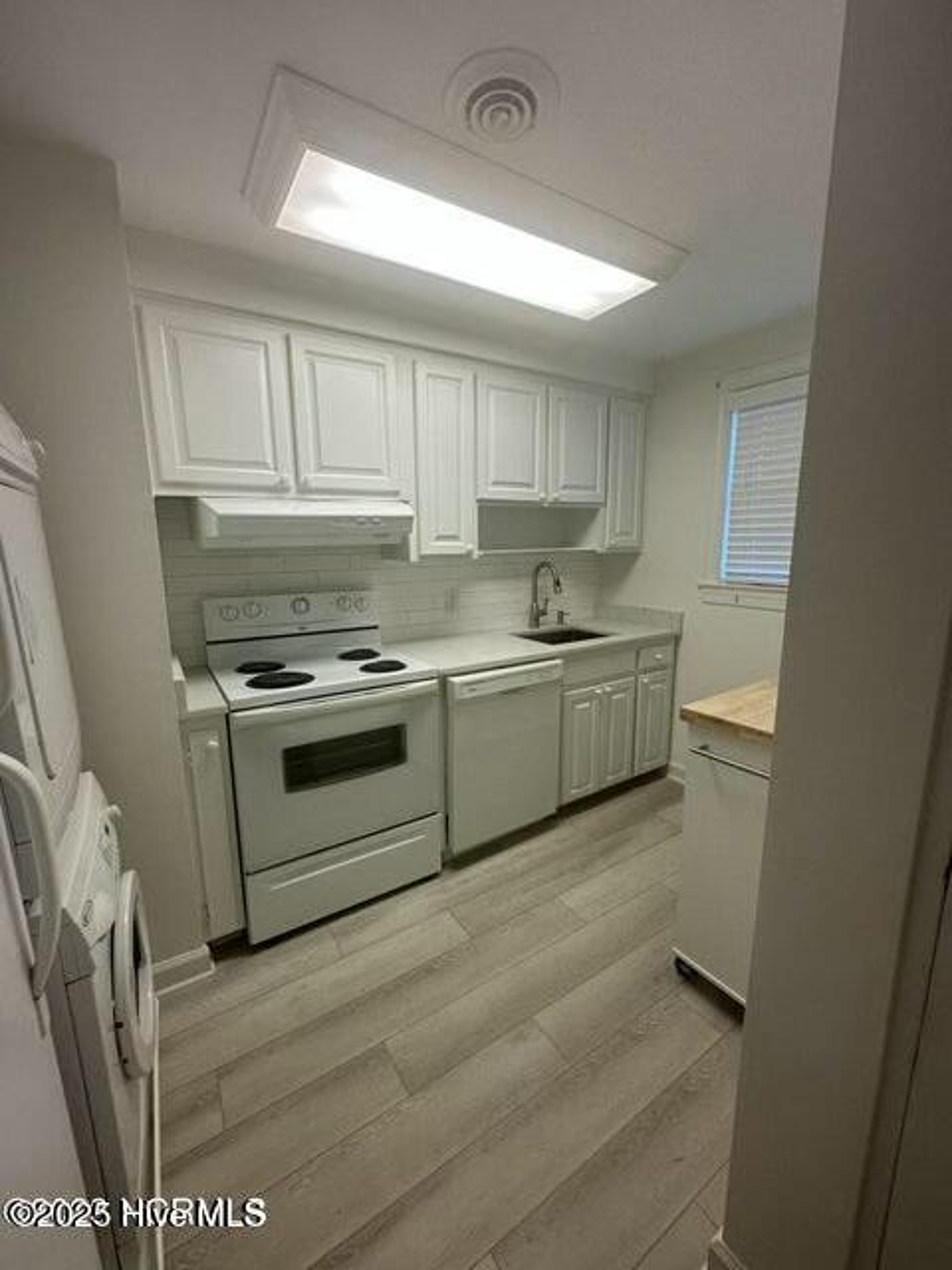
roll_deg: -0.1
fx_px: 513
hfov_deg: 85.7
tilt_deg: -10.9
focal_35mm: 14
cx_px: 476
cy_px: 635
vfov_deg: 102.1
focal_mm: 2.22
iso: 125
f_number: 2.2
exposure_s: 1/120
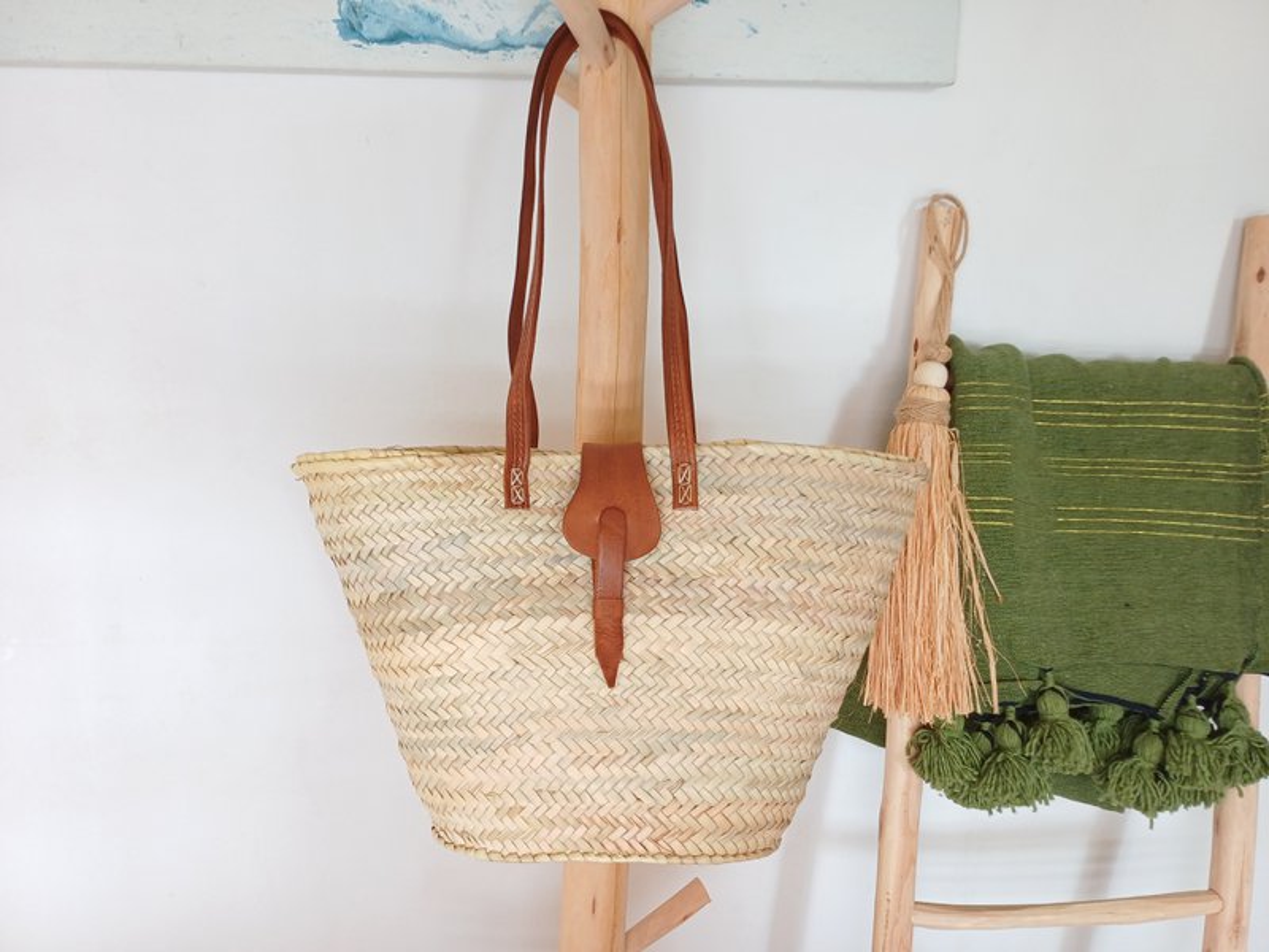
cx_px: 634
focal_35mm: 25
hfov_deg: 69.4
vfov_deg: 54.9
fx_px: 916
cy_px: 476
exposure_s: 1/50
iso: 80
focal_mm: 4.65
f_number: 1.8
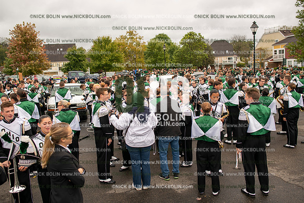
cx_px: 152
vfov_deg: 46.4
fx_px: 236
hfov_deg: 65.5
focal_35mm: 28
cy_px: 102
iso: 100
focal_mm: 28
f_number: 4
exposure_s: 1/125
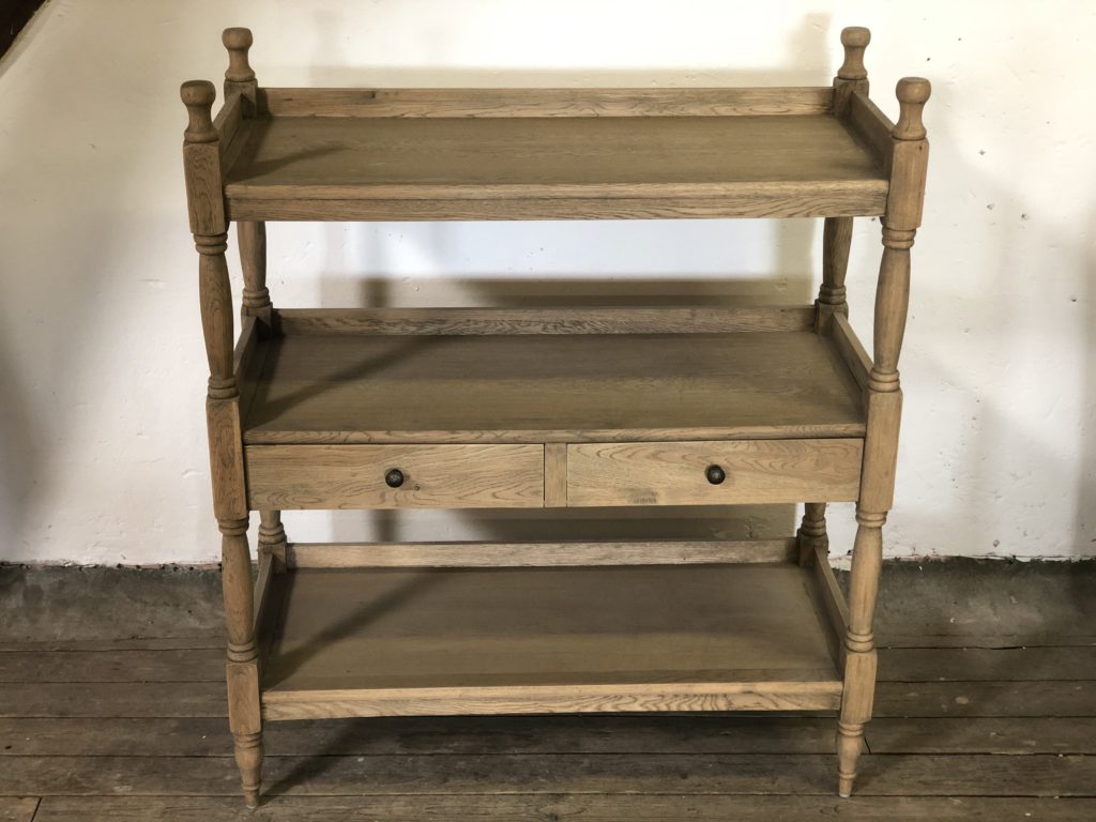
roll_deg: +0.3
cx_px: 548
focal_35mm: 52
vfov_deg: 28.0
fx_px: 1646
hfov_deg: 36.8
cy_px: 411
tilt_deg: -23.0
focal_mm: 6
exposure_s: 1/33
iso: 80
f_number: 2.4
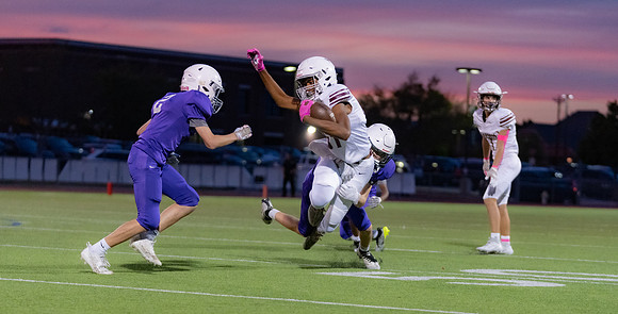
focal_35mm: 146
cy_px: 183
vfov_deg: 7.7
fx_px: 2346
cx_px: 310
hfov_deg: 15.0
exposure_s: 1/1250
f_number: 2.8
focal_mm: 109
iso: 4000
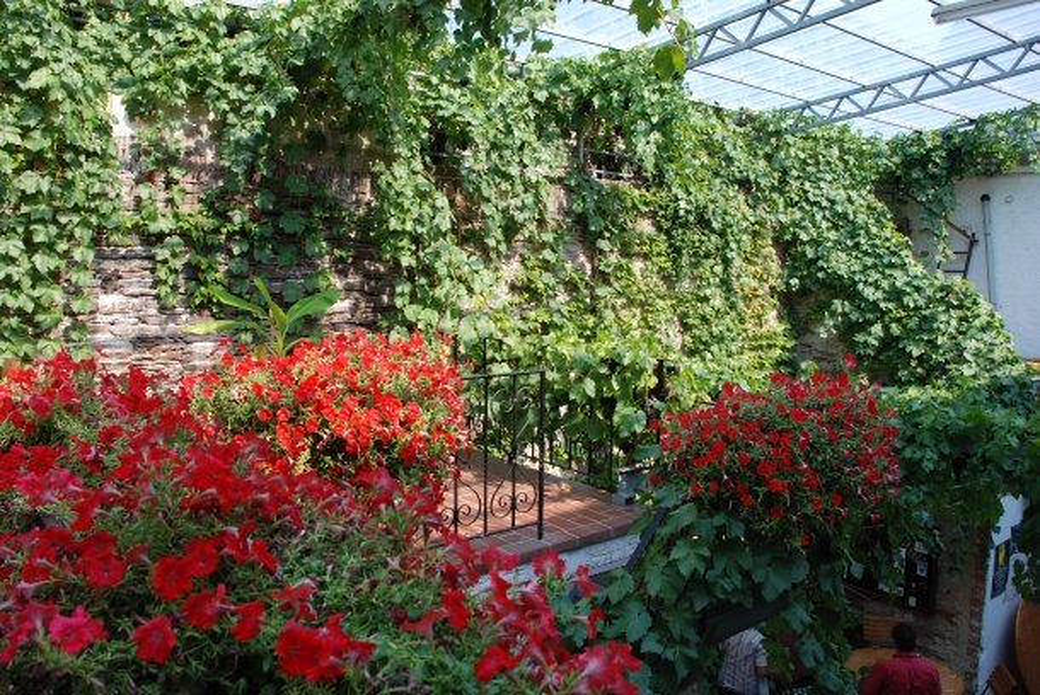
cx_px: 520
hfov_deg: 61.9
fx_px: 867
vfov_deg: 43.7
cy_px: 348
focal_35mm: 30
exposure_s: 1/160
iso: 200
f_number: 6.3
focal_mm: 20
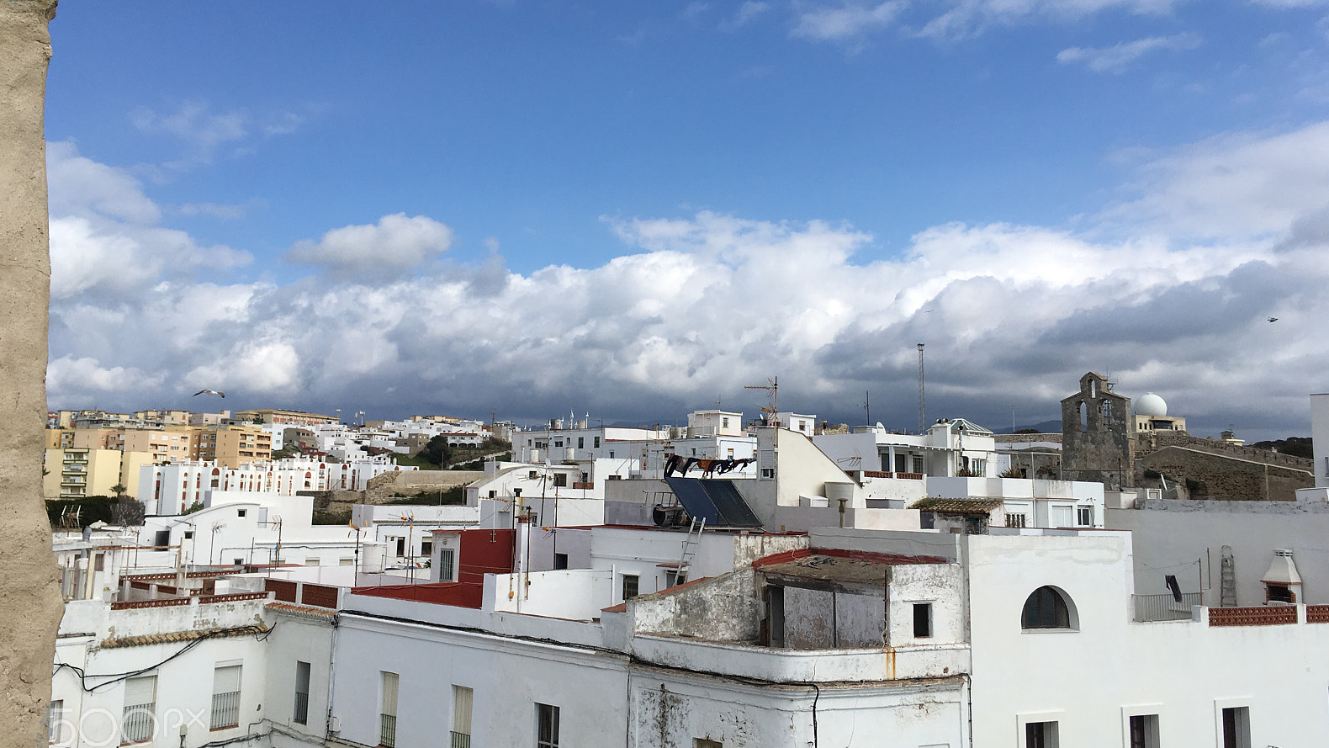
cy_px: 333
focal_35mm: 32
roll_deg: -0.9
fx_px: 1128
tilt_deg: +6.5
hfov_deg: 61.0
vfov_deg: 36.6
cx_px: 670
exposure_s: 1/3077
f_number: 2.2
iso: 25
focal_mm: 4.15
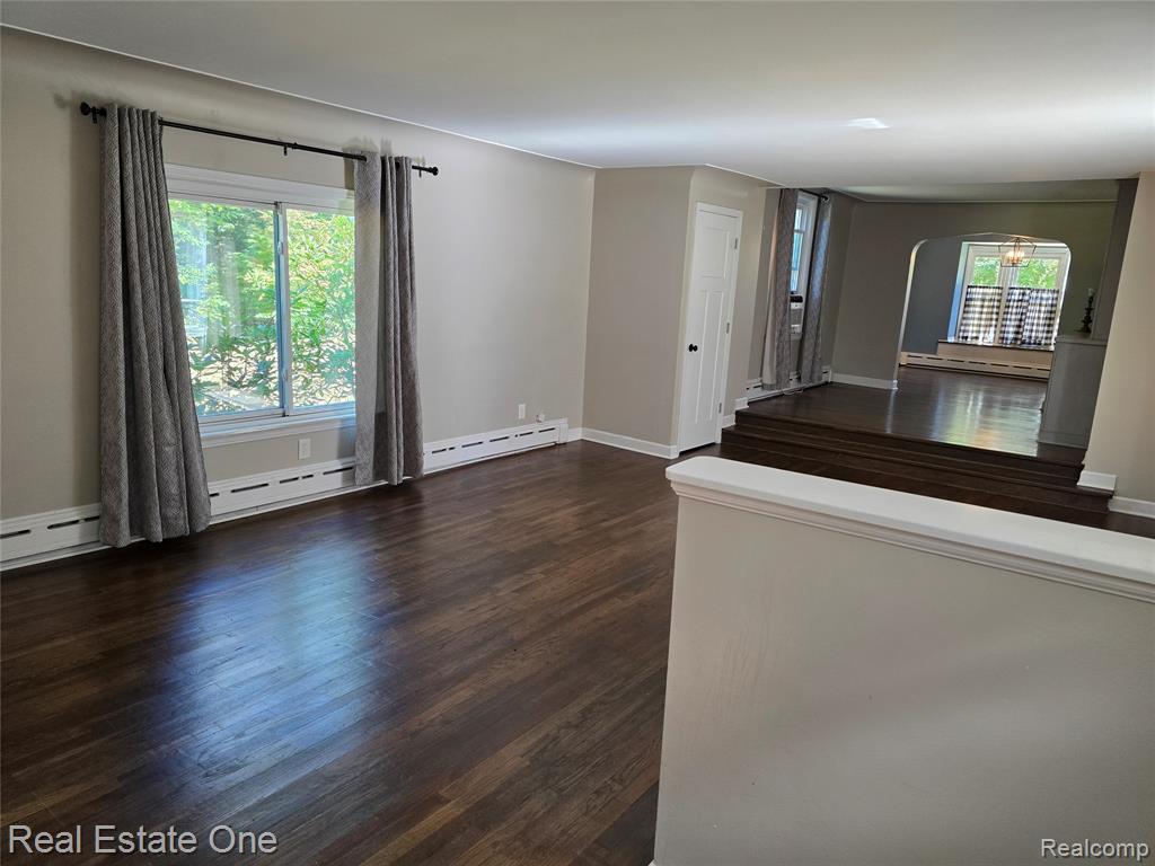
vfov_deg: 58.9
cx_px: 578
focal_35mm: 23
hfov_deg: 73.9
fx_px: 767
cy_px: 433
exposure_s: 1/120
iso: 200
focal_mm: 6.3
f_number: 1.7
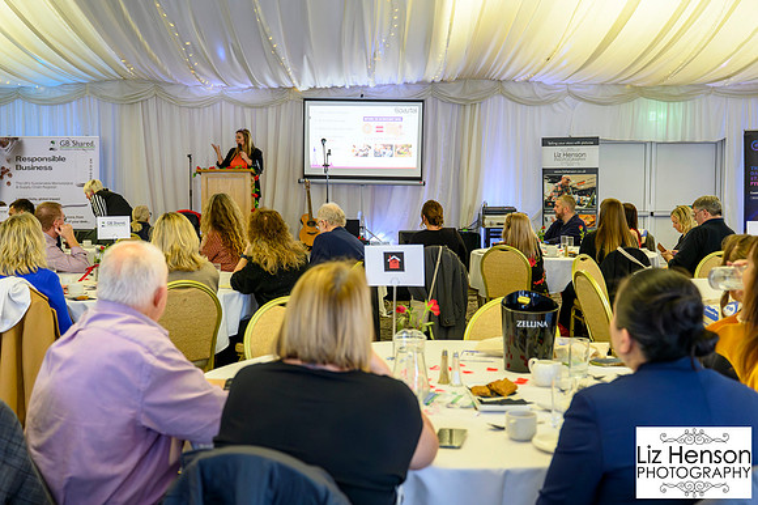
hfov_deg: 46.4
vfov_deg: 31.9
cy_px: 252
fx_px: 884
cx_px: 379
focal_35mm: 42
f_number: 4
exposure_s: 1/100
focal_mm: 42
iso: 2000
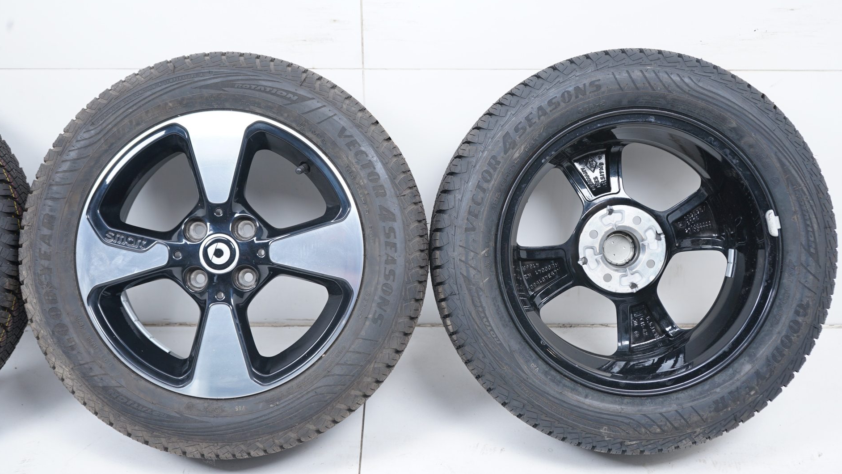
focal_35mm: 48
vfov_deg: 24.9
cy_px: 210
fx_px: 1072
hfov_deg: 42.9
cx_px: 427
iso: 250
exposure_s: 1/125
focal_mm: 45
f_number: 5.6
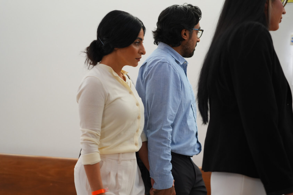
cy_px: 98
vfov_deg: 19.5
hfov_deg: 28.8
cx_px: 146
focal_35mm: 70
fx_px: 570
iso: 1250
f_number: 3.2
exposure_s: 1/200
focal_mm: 70
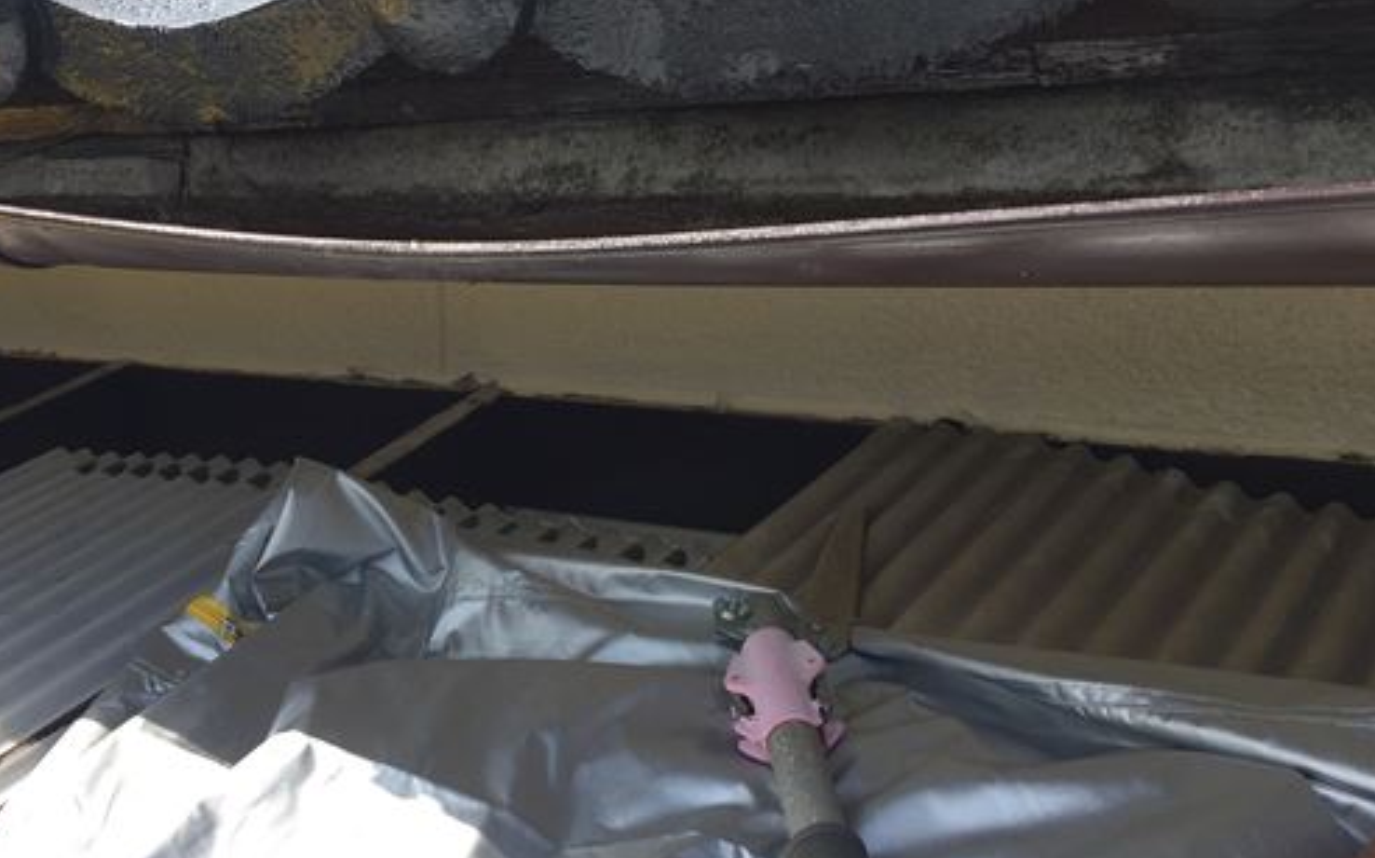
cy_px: 347
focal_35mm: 40
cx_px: 548
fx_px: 1498
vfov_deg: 31.9
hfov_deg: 49.0
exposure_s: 1/1464
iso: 32
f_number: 2.2
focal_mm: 4.15
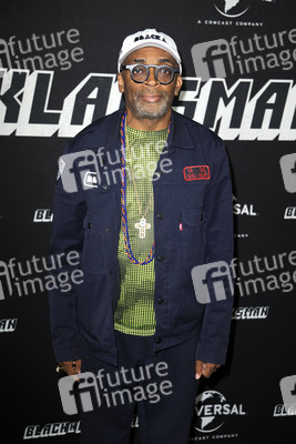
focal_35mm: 82
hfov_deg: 16.7
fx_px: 1010
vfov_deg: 24.8
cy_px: 222
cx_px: 148
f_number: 5
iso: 500
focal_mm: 82
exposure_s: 1/160
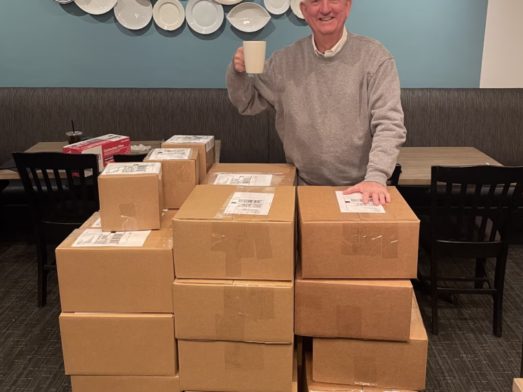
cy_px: 160
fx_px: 529
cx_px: 263
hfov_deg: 52.6
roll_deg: +0.4
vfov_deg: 40.6
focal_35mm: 35
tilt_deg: -13.5
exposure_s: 1/60
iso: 250
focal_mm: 4.2
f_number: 1.6
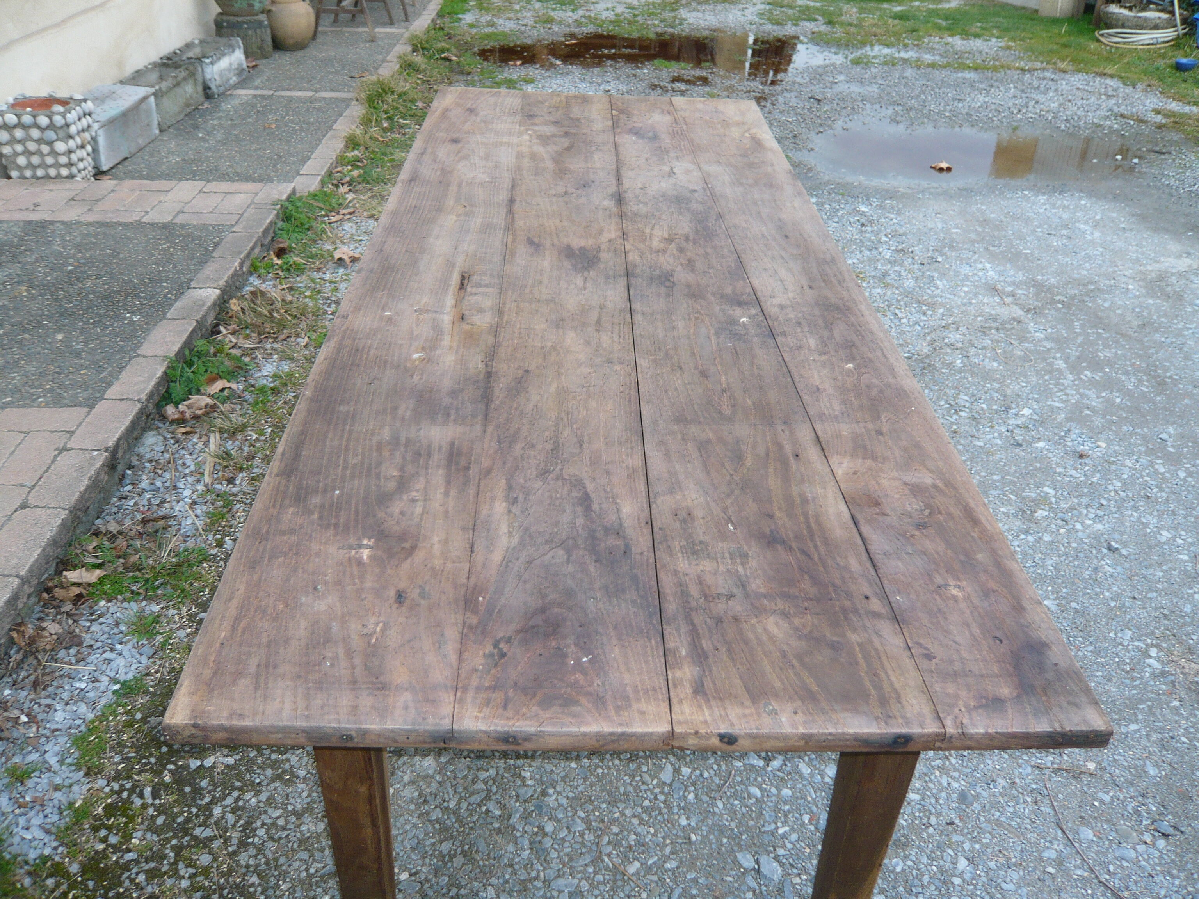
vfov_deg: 49.7
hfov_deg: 63.4
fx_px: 970
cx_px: 600
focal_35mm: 28
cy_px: 450
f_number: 2.8
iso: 100
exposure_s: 1/40
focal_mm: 4.6
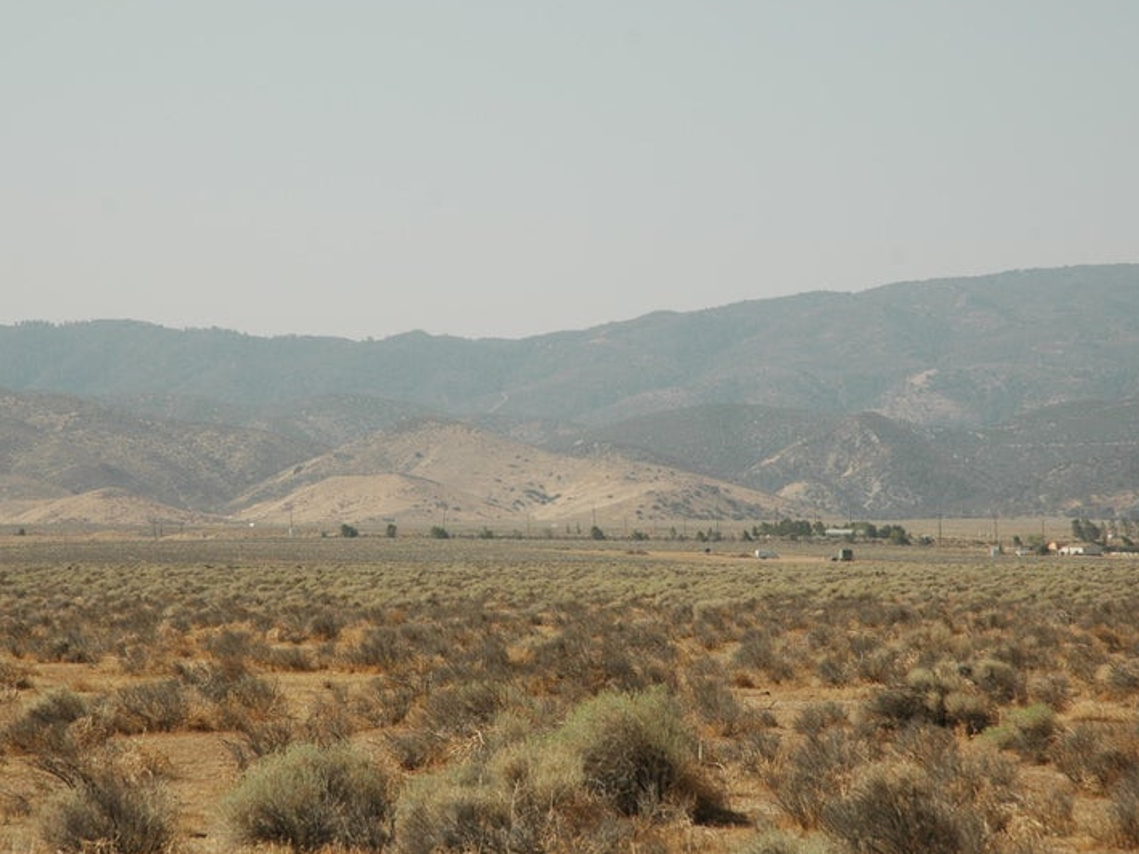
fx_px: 4509
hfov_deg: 14.4
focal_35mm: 137
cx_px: 541
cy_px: 393
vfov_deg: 10.8
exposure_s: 1/250
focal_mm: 70
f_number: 8
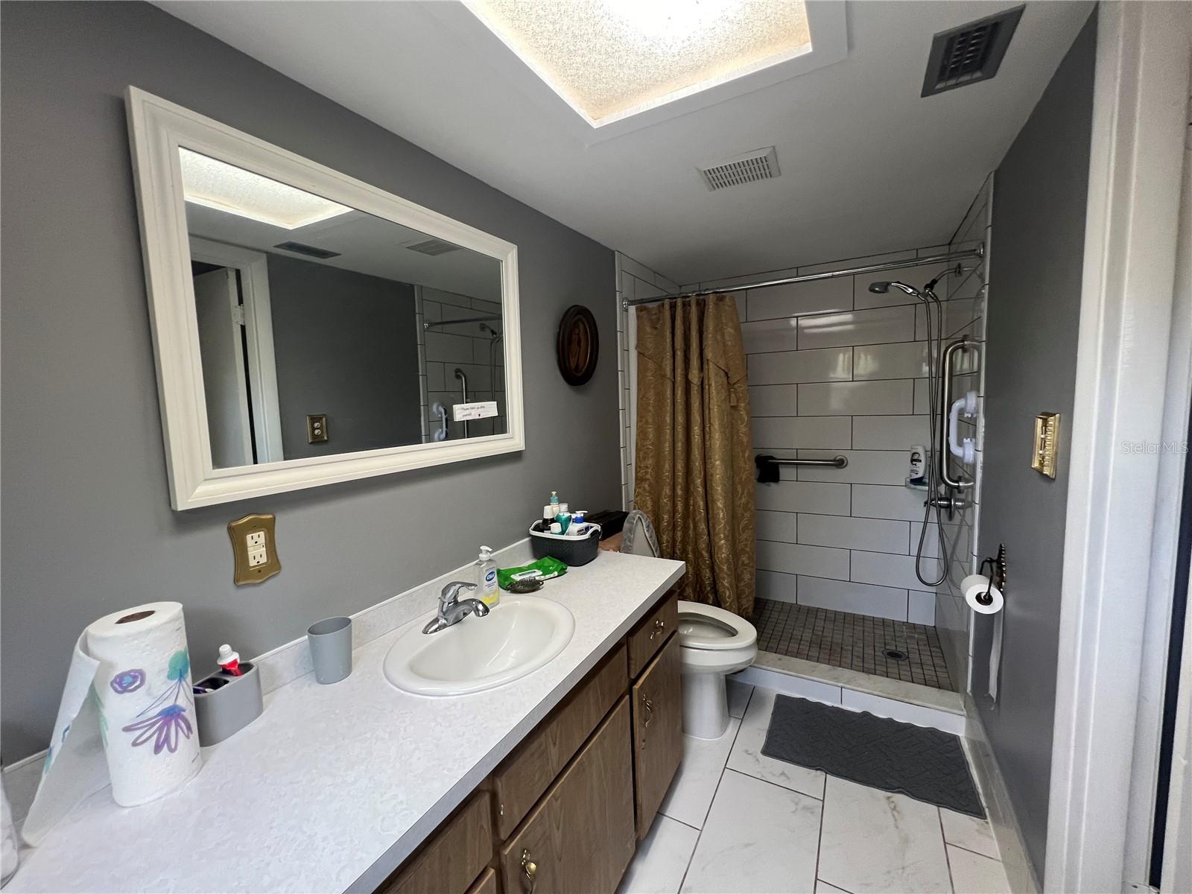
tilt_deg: -7.7
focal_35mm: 13
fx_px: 448
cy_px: 447
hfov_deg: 106.2
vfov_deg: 89.9
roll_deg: +1.9
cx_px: 596
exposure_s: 1/60
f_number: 1.8
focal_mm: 1.57
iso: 160
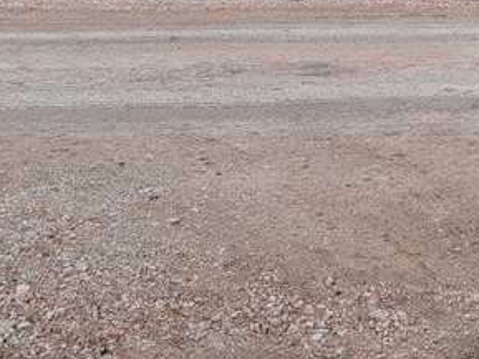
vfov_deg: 15.3
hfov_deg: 21.6
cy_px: -261
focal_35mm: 85
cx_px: 554
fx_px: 1177
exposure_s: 1/784
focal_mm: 6.7
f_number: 1.8
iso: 16
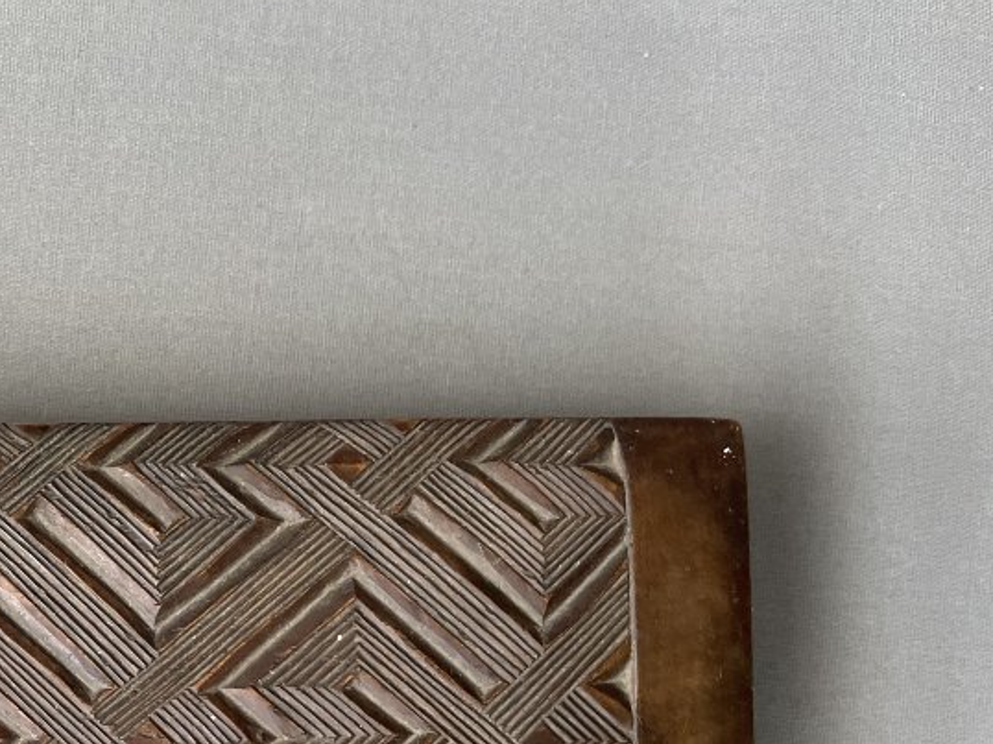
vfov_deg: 24.4
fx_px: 1663
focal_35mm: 58
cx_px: -85
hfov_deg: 30.0
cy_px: 692
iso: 125
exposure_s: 1/103
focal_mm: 4.2
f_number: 1.6
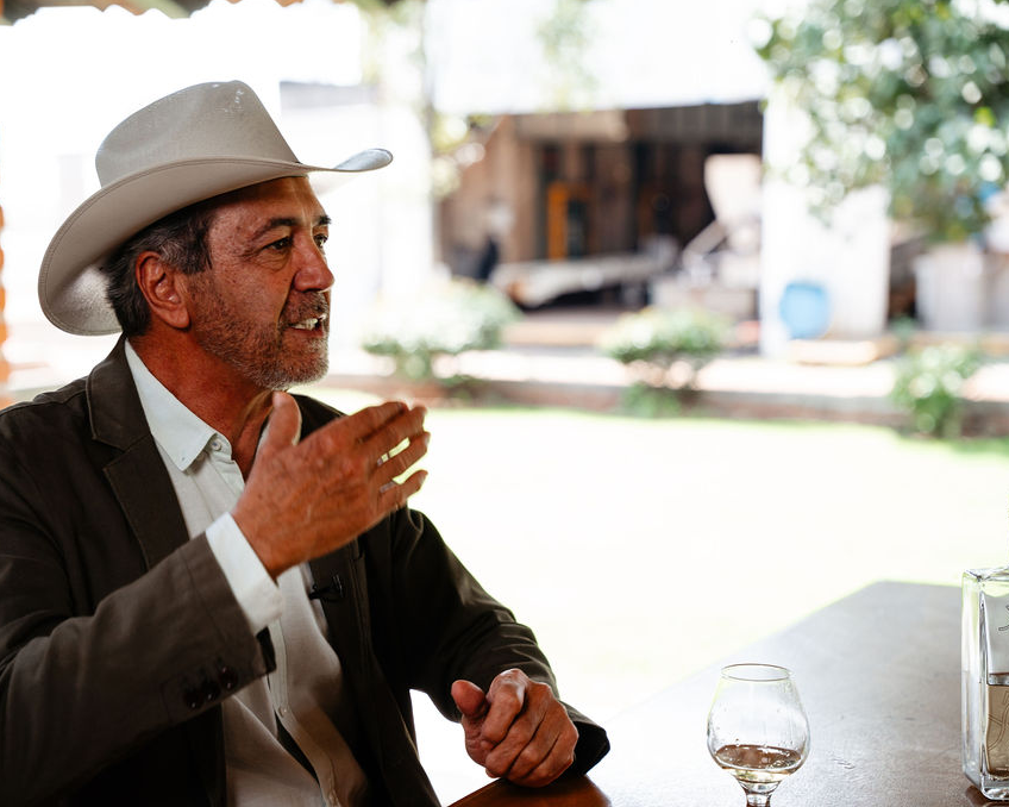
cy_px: 404
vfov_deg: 22.8
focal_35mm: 67
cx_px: 444
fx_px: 2000
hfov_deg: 28.3
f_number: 2.8
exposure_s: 1/250
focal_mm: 59.1
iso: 250
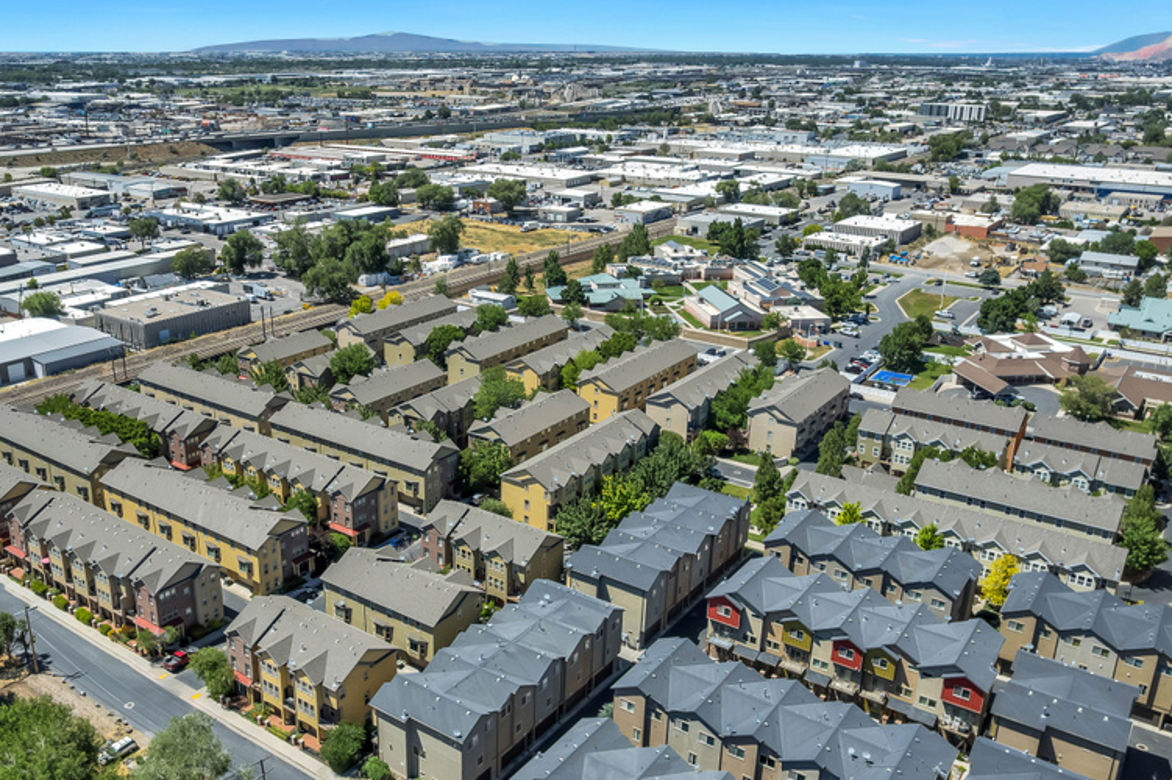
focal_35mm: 30
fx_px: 976
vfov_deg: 43.6
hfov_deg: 61.5
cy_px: 395
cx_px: 478
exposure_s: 1/2500
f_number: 2.8
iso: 120
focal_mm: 8.38
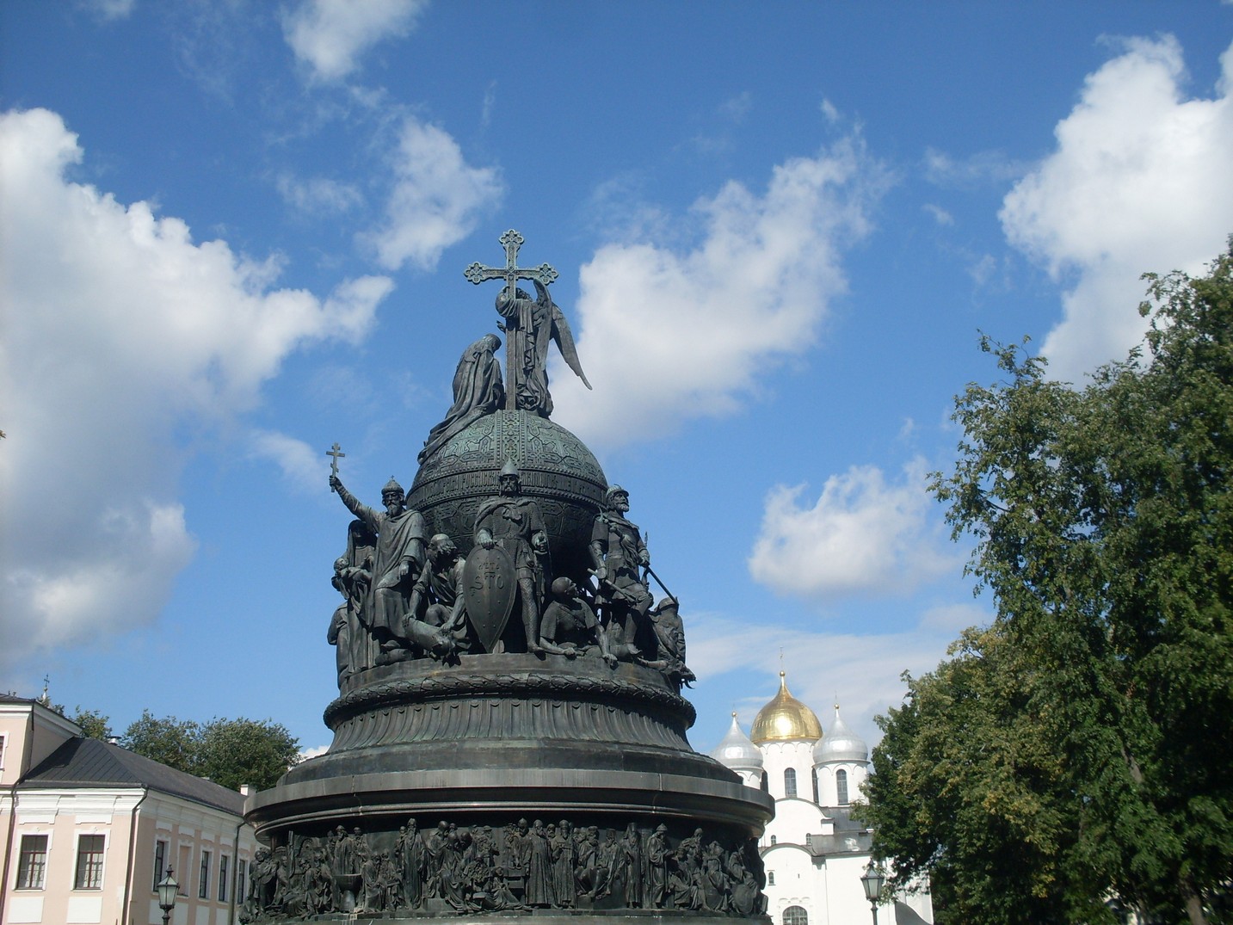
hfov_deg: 49.0
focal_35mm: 38
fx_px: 1354
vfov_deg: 37.7
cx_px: 616
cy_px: 462
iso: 80
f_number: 8.4
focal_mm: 6.3
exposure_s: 1/250
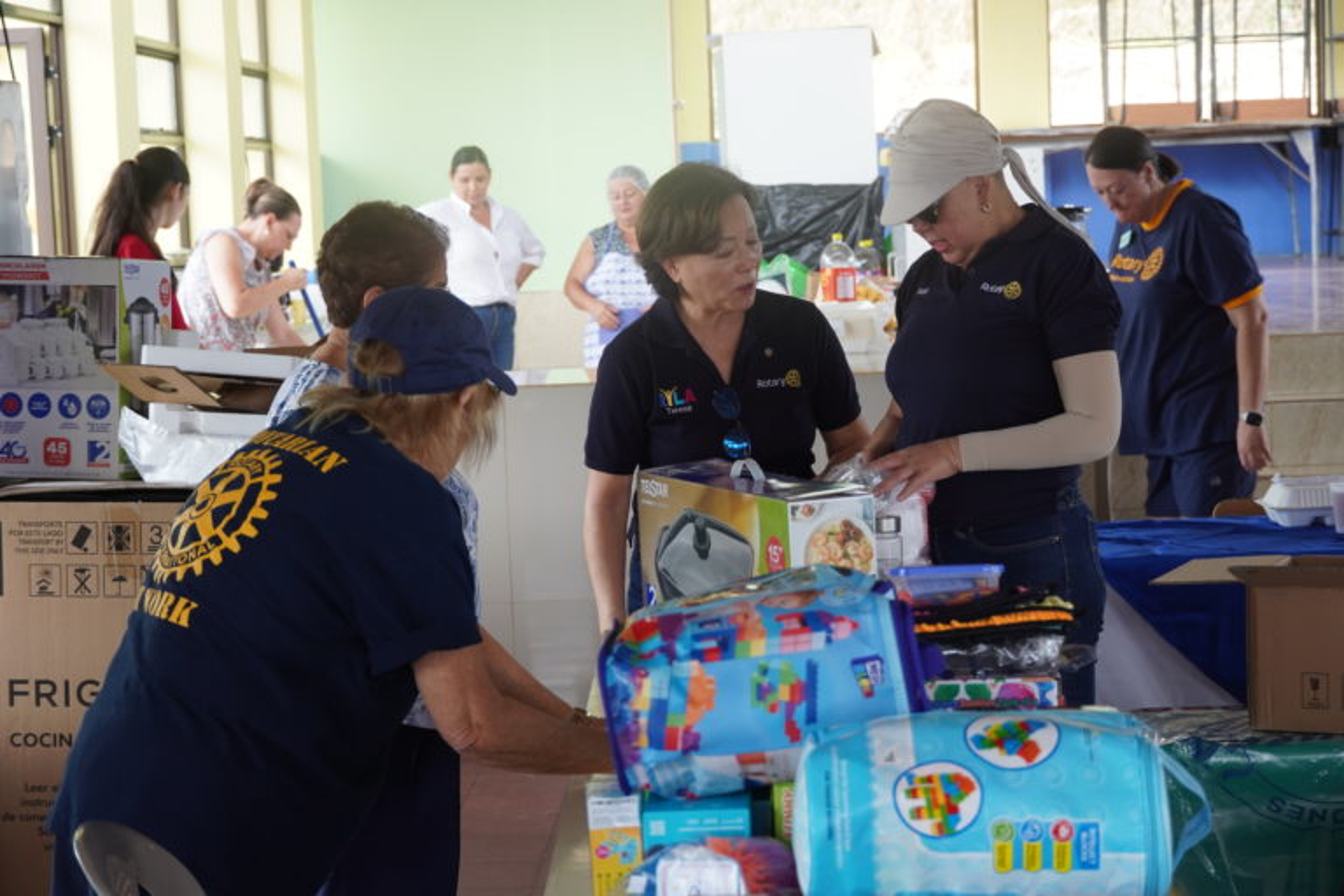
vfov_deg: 18.2
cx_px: 672
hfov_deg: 27.0
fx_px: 2800
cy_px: 448
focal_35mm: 75
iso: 250
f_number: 5
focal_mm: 50
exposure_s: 1/80
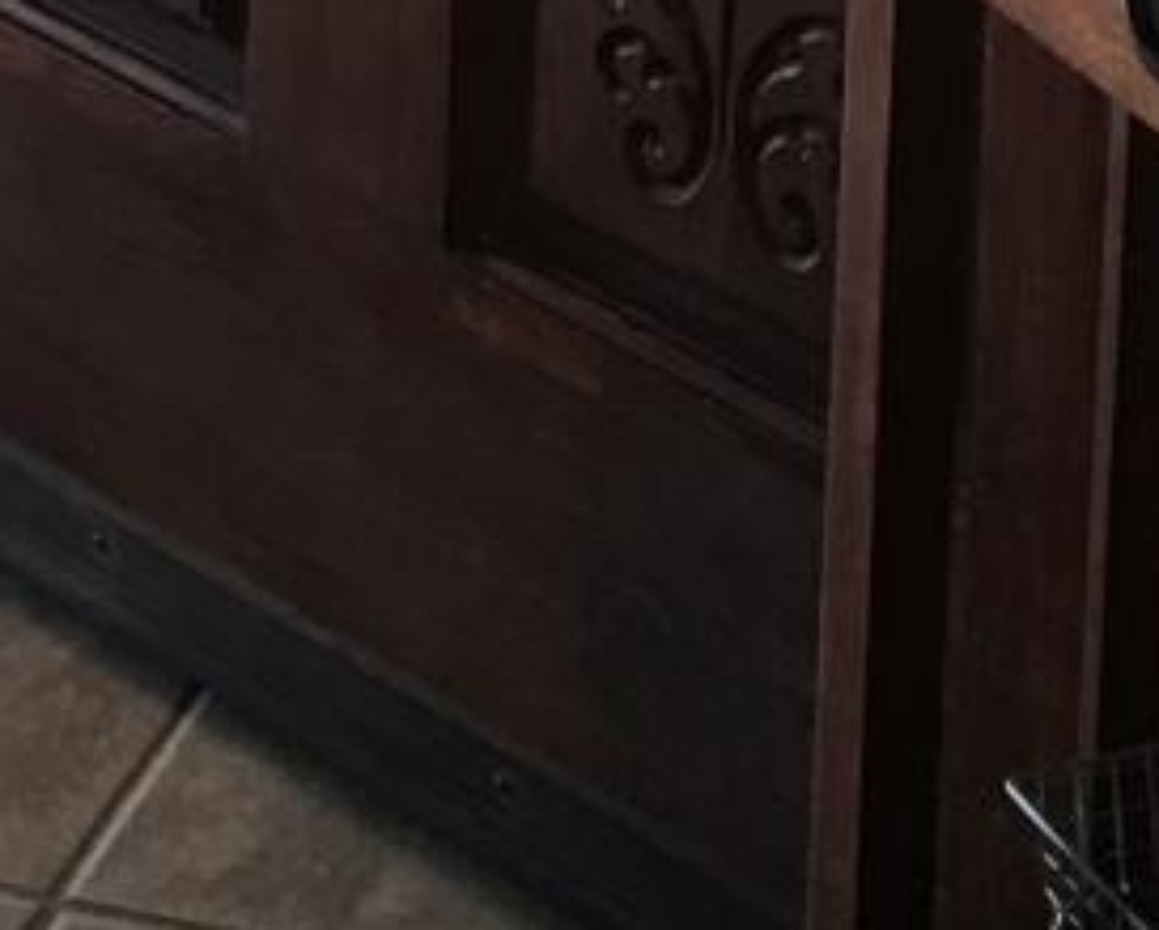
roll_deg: -2.0
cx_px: 628
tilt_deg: -9.0
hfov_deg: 9.3
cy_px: -1805
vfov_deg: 6.8
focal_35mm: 207
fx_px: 7108
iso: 25
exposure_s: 1/30
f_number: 2.2
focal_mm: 4.15
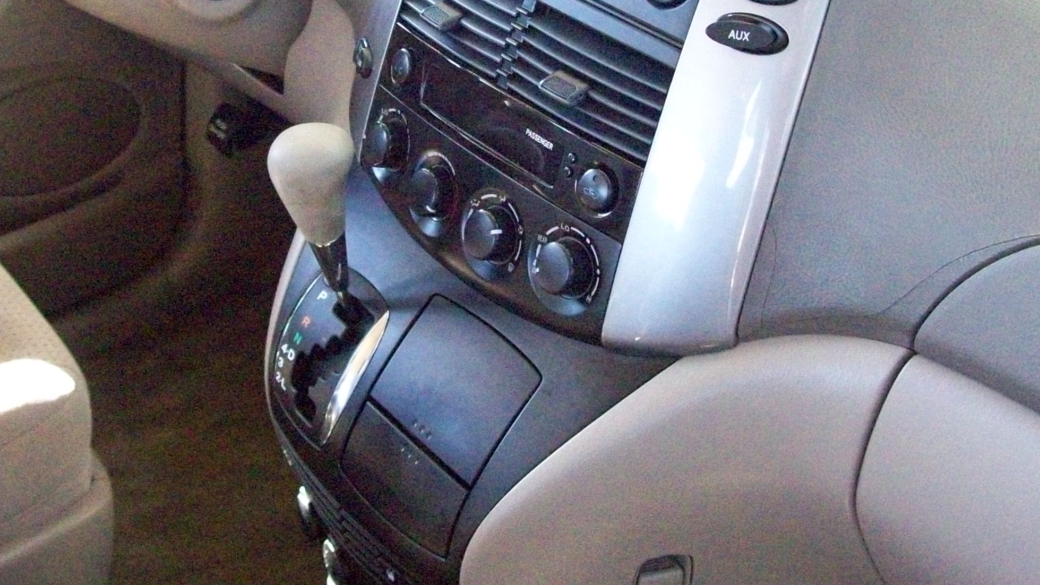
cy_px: 115
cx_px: 435
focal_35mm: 57
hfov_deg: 36.5
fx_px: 1572
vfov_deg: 20.8
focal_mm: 6
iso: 771
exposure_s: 1/128
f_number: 2.7
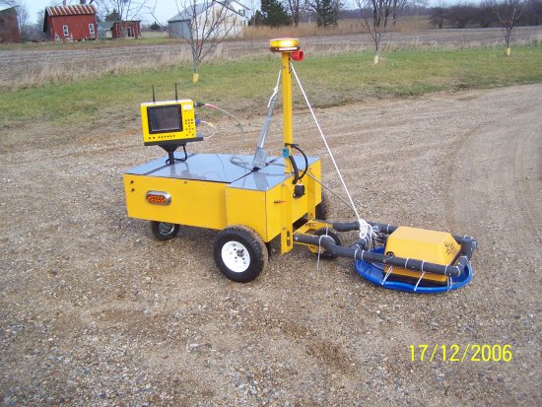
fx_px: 595
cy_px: 204
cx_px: 271
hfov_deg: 49.0
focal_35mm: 38
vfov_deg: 37.7
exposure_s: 1/500
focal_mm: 6.3
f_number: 2.8
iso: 80
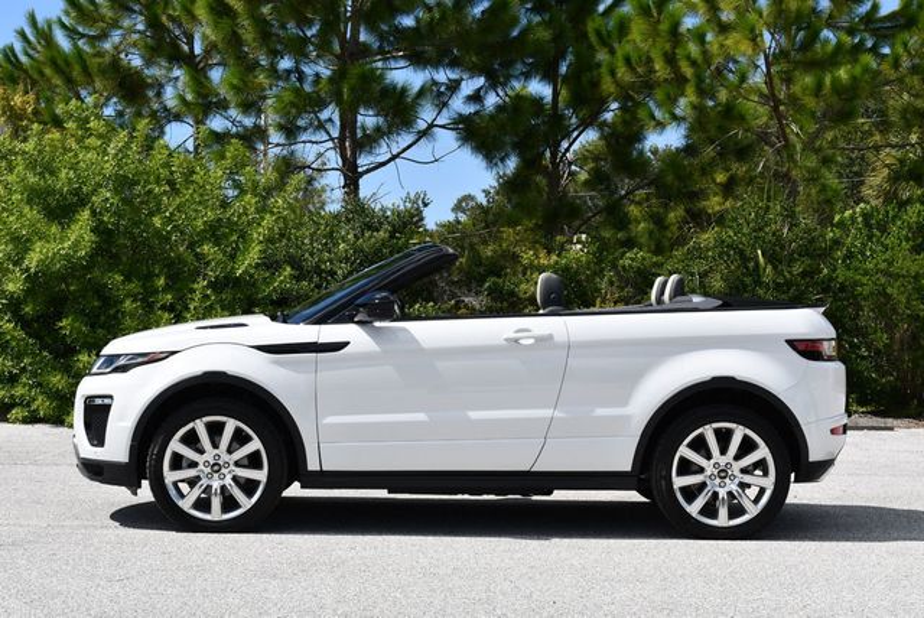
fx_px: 1644
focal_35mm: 64
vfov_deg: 21.3
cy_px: 309
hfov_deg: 31.4
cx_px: 462
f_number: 8
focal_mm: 32
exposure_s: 1/320
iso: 100
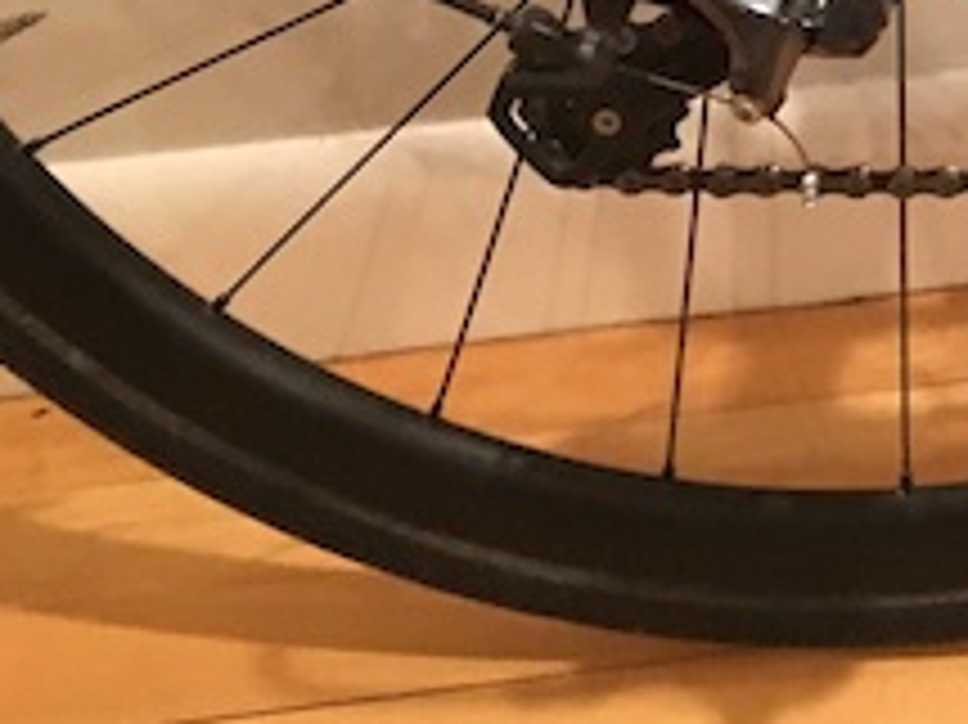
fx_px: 3018
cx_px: 1544
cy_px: -441
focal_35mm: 108
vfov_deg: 12.8
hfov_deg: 16.3
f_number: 2.2
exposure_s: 1/15
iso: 200
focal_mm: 4.15
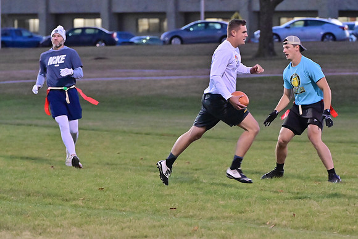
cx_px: 179
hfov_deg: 10.5
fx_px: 1940
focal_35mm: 195
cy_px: 120
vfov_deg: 7.0
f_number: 4
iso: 6400
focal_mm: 130
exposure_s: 1/500
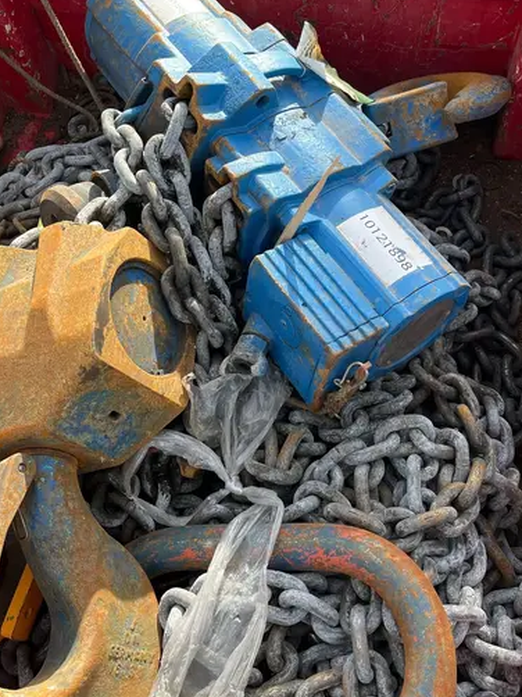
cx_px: 307
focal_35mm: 38
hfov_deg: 37.6
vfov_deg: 48.7
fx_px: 765
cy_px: 278
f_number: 1.6
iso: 50
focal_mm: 5.1
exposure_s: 1/858
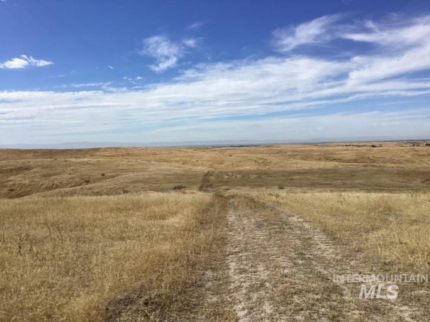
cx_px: 215
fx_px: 385
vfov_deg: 45.4
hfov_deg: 58.4
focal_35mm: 31
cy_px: 161
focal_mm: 3.3
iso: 25
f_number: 2.4
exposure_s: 1/3021
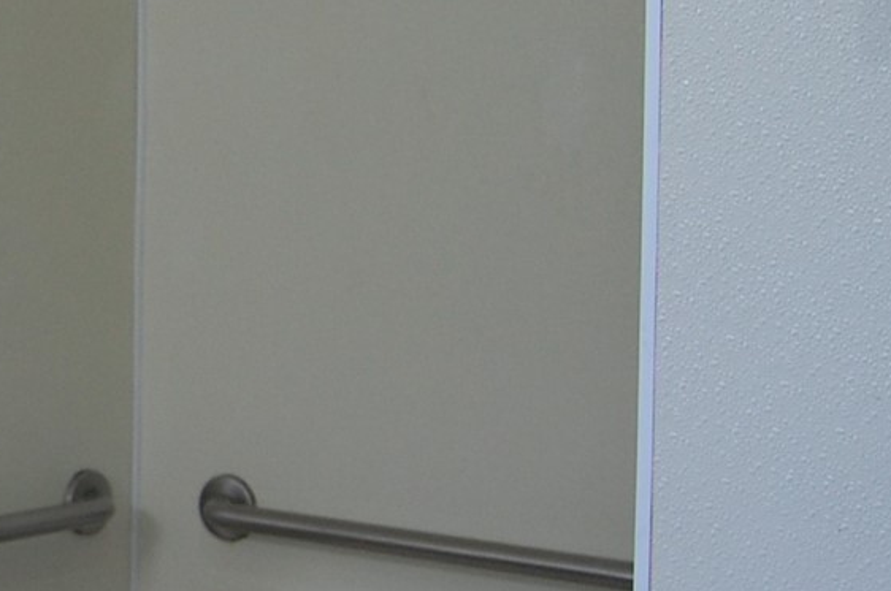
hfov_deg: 18.4
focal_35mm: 98
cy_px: 337
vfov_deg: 13.9
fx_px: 2422
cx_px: -462
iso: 400
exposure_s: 1/50
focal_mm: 18
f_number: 3.5
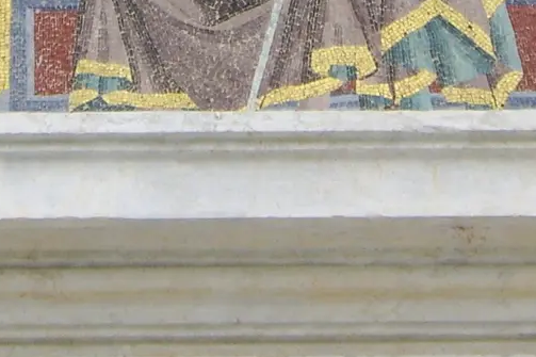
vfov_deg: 5.1
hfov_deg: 7.9
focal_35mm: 262
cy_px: -354
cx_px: 257
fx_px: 3899
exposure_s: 1/400
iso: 100
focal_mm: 10.7
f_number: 3.6
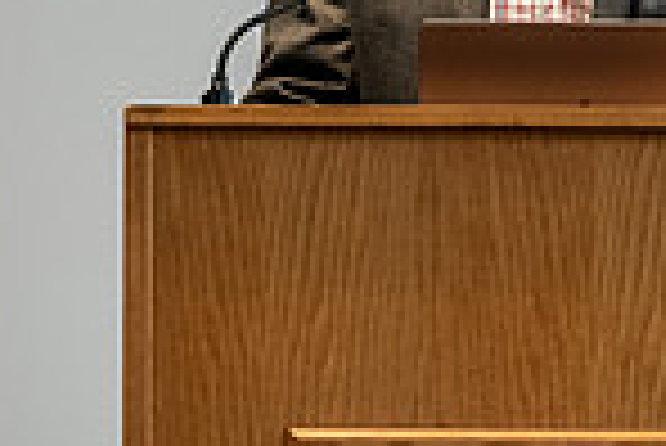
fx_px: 13777
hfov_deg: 2.8
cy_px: 83
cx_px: 432
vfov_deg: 1.9
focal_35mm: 744
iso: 2500
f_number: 3.2
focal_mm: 190
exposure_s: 1/200
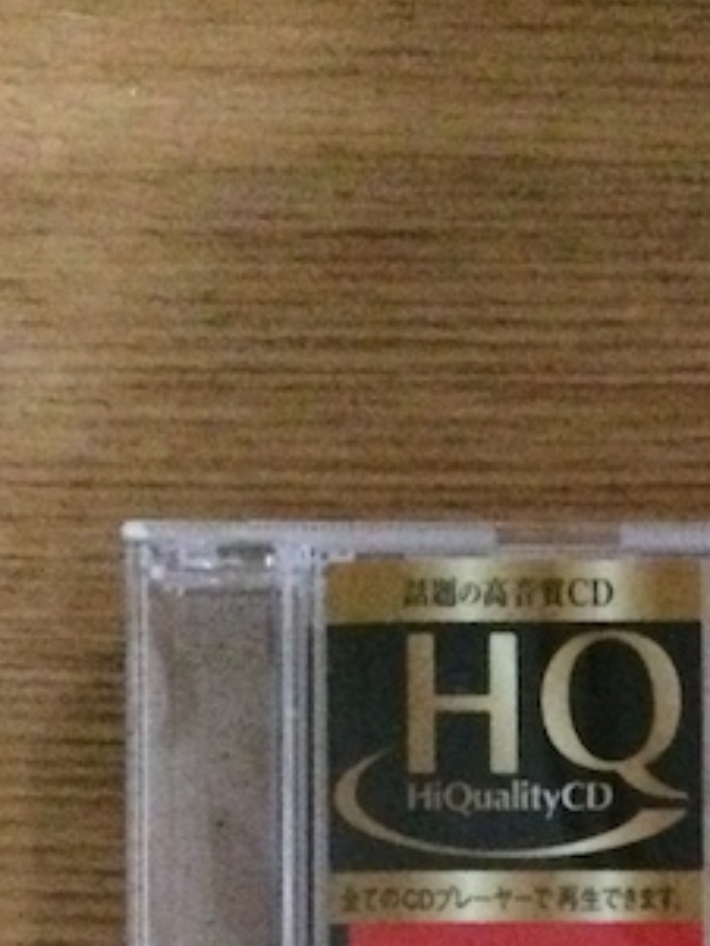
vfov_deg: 17.6
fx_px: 2787
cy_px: 1361
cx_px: 1140
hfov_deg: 13.5
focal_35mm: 102
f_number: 2.2
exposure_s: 1/15
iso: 800
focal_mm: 4.12
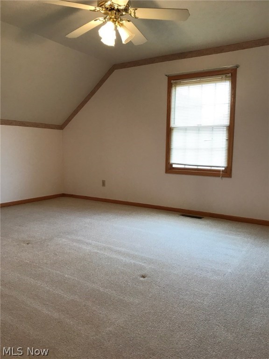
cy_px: 180
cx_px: 134
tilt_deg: -5.4
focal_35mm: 28
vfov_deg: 63.4
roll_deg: -1.4
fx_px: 290
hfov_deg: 49.7
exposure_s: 1/30
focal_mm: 3.99
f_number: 1.8
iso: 25
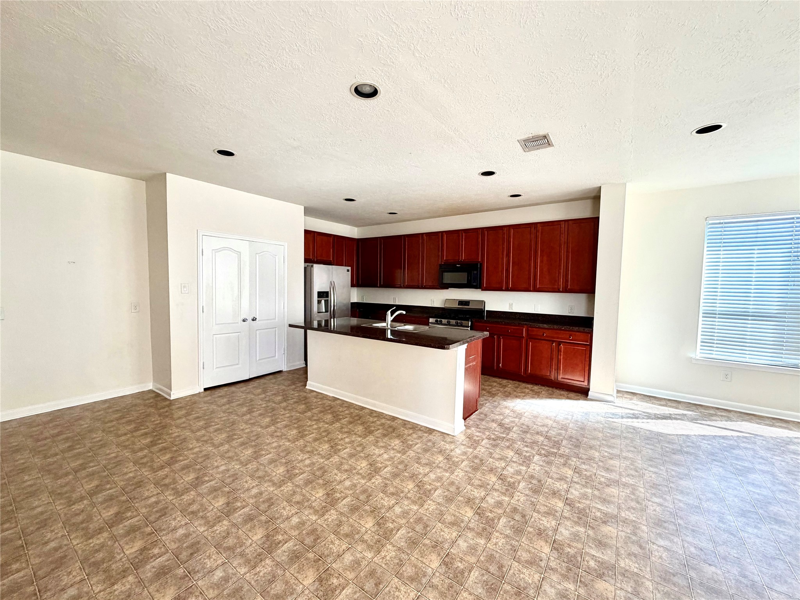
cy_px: 300
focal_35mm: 14
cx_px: 400
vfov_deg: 85.7
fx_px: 324
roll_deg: -0.1
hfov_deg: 102.1
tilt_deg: -2.7
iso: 200
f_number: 2.2
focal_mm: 2.22
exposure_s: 1/121
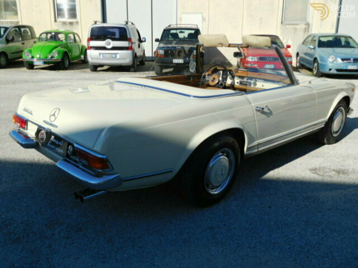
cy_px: 134
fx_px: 331
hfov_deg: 56.8
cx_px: 179
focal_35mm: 32
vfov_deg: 44.2
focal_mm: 5.7
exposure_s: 1/500
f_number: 7.2
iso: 125
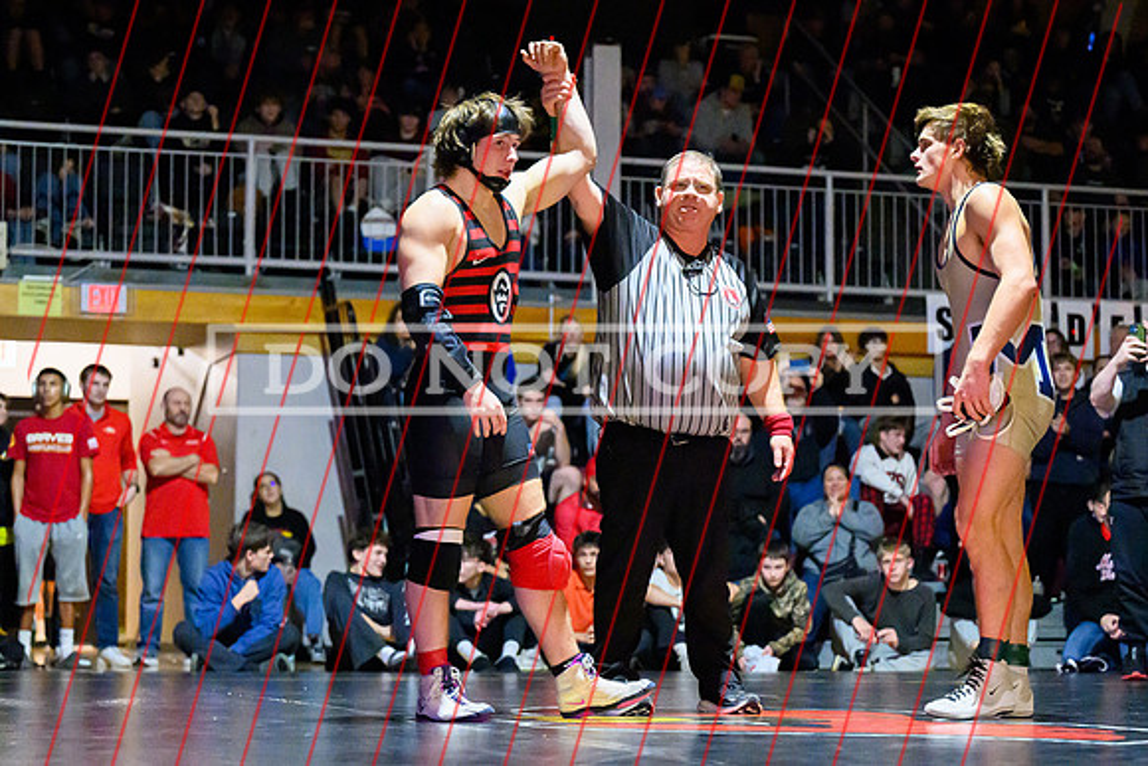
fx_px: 2747
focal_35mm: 86
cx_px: 582
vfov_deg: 15.9
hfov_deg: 23.6
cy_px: 439
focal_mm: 70
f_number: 2.8
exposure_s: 1/500
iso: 12800
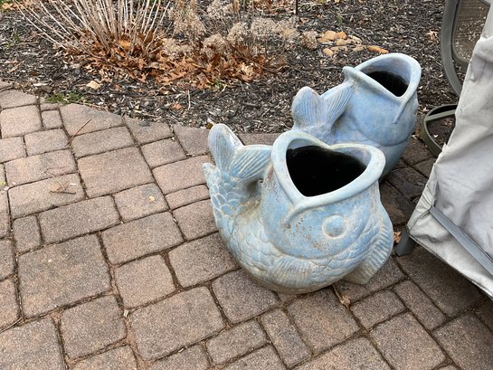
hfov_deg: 61.6
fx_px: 413
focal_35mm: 29
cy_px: 185
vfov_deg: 48.2
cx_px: 246
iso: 16
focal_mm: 3
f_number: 1.8
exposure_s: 1/197
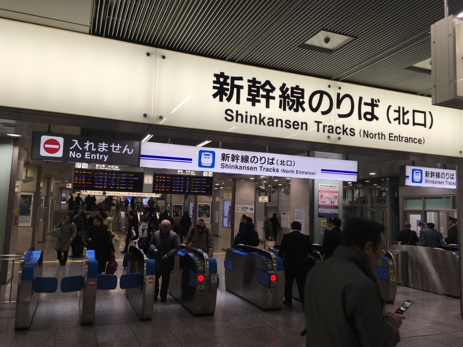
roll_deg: -1.7
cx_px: 232
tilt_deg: +5.5
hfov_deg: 61.7
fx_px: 388
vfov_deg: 48.2
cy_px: 174
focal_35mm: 29
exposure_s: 1/120
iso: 25
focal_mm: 4.15
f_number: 2.2
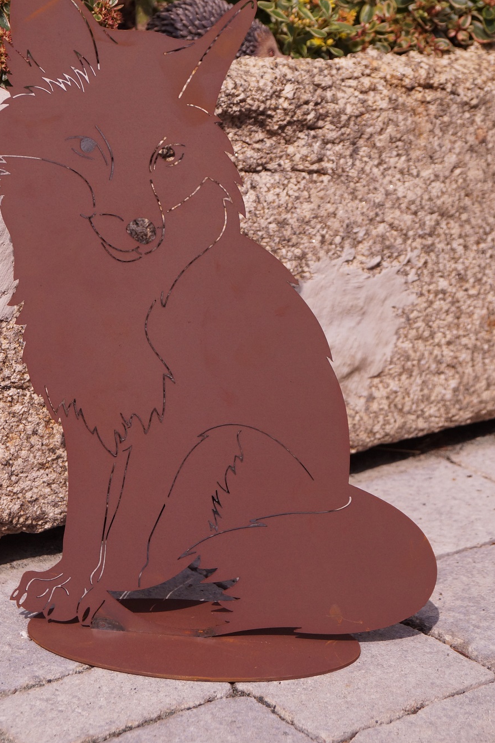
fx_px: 1857
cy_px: 353
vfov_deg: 22.6
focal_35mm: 90
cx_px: 214
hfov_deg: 15.2
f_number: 5.6
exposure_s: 1/2500
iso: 400
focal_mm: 50
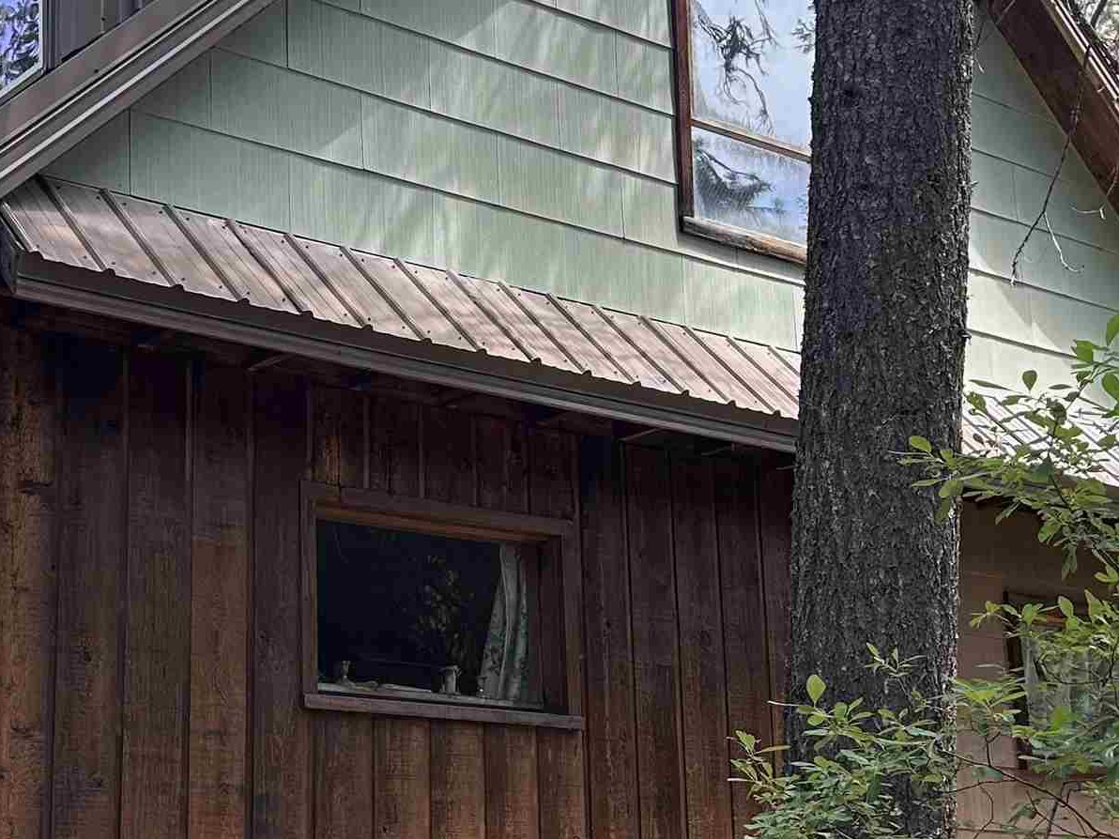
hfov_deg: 28.8
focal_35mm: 67
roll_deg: +1.6
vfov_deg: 21.9
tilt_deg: +15.3
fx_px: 2166
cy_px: 481
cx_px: 401
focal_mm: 5.7
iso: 50
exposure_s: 1/367
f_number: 1.5
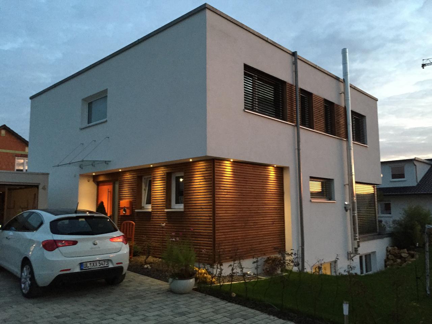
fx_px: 362
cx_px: 216
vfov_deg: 48.2
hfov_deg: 61.7
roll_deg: -0.4
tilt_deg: +7.6
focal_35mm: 29
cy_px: 162
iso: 250
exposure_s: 1/20
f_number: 2.2
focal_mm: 4.15
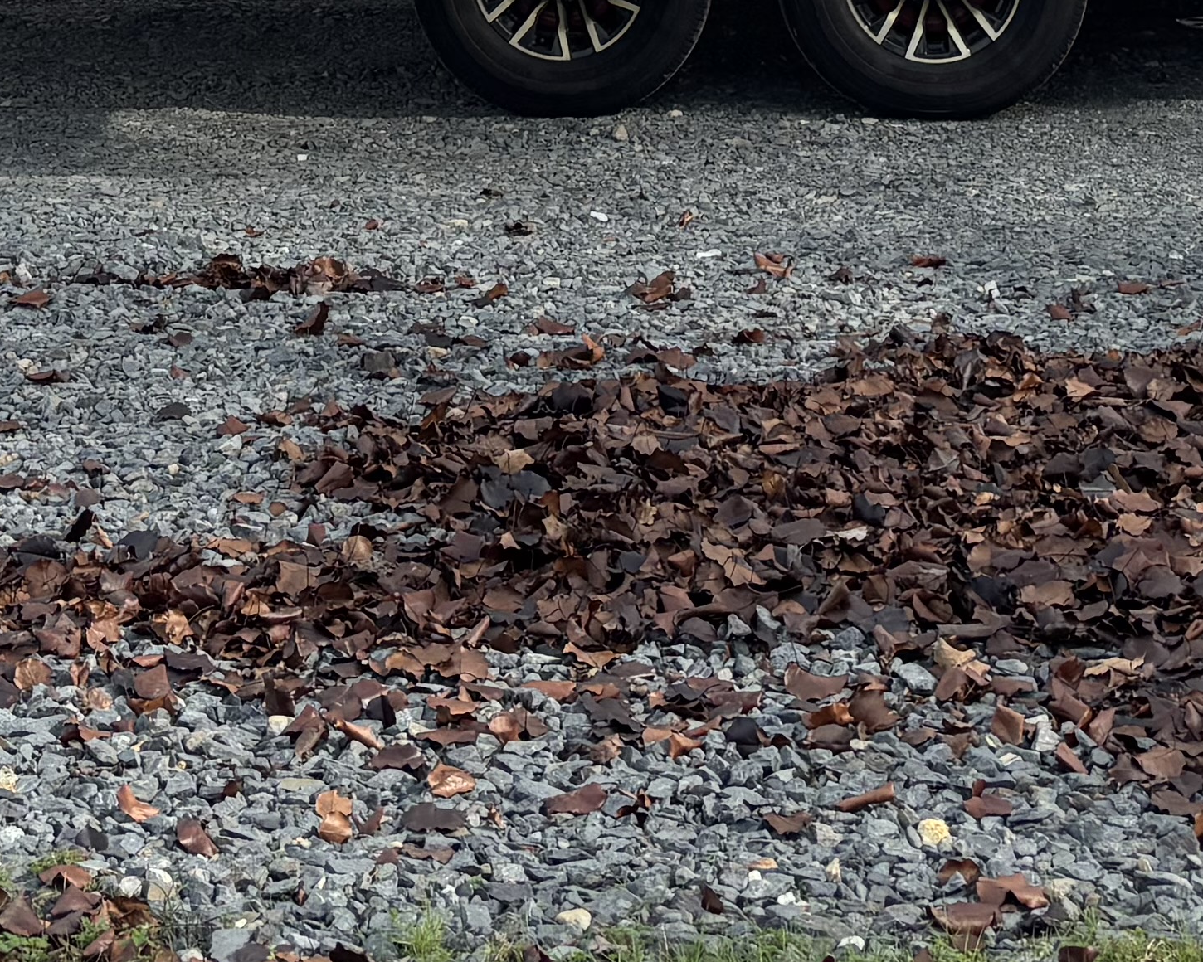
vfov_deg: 14.0
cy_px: -653
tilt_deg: +1.2
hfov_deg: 19.1
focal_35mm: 100
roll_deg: +0.5
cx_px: 395
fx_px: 3560
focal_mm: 5.96
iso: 50
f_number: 1.6
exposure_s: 1/3413
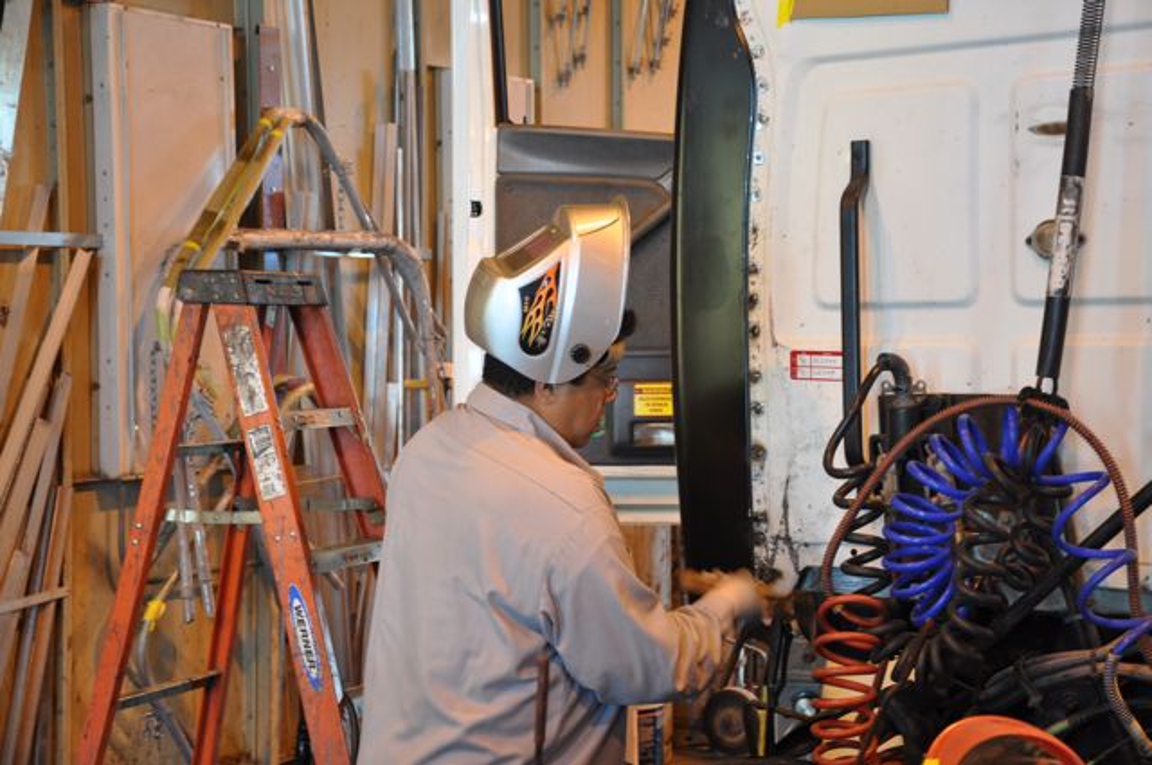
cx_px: 576
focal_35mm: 68
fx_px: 2157
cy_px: 382
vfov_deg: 20.1
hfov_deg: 29.9
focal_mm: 45
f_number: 5
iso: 400
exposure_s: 1/25
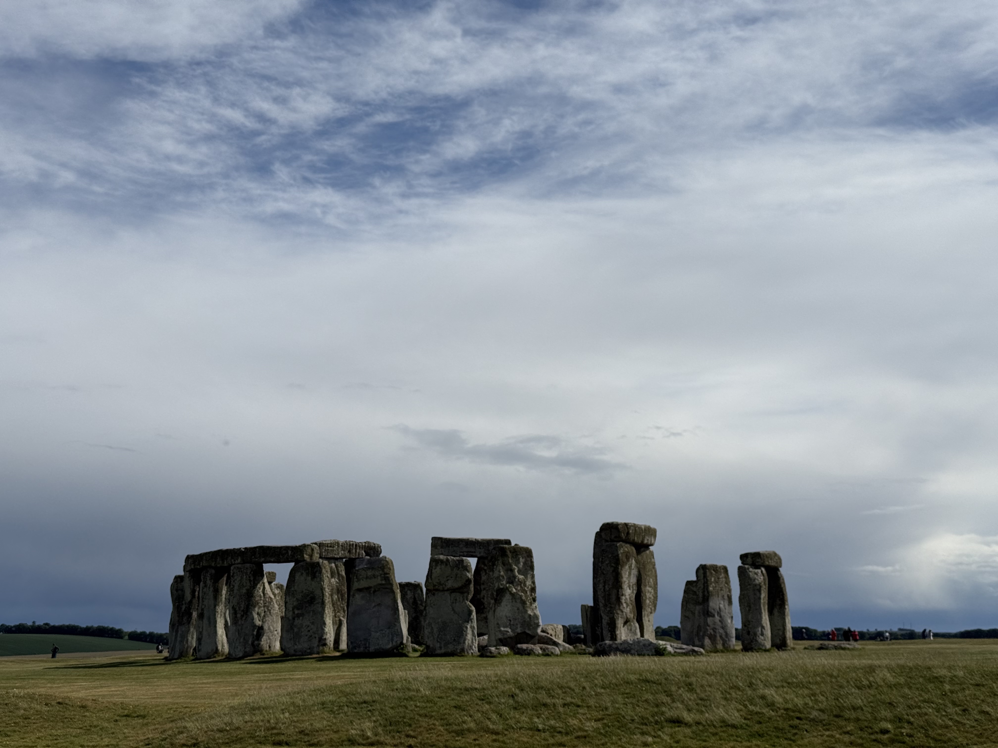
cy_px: 374
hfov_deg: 39.7
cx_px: 499
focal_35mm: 48
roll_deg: -0.4
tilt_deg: +9.4
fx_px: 1384
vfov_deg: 30.3
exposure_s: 1/11364
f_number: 1.78
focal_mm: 6.76
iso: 50
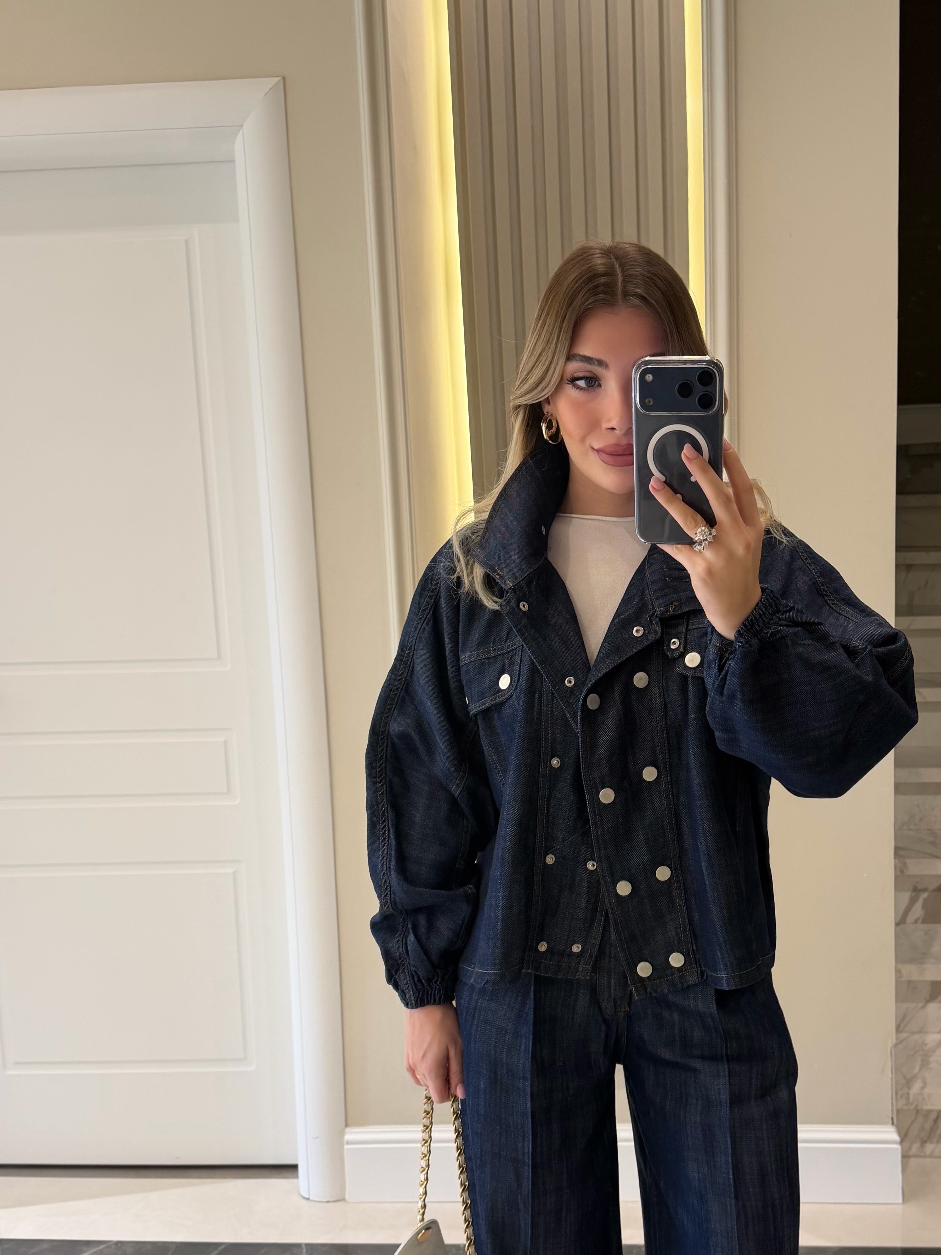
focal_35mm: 39
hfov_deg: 36.5
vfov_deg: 47.5
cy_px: 767
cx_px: 603
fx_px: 1414
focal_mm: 6.76
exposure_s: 1/50
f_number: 1.78
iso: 125
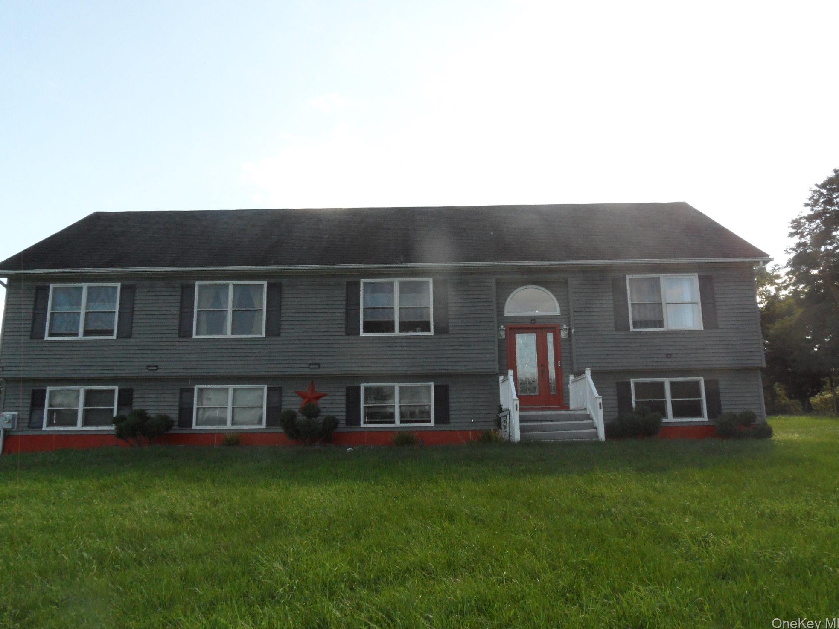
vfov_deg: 54.9
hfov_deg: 69.4
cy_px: 306
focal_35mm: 25
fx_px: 606
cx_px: 422
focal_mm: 3.9
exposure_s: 1/500
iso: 200
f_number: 4.6
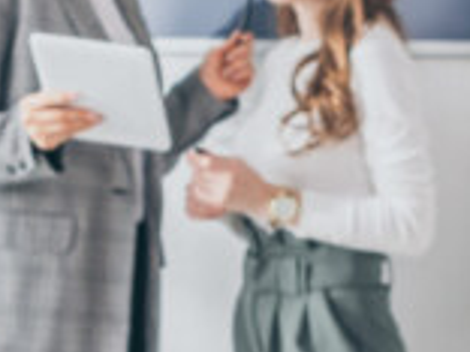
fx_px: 3286
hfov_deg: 8.2
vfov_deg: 6.1
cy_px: 248
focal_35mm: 242
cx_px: 318
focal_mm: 50
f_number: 4
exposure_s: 1/200
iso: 100
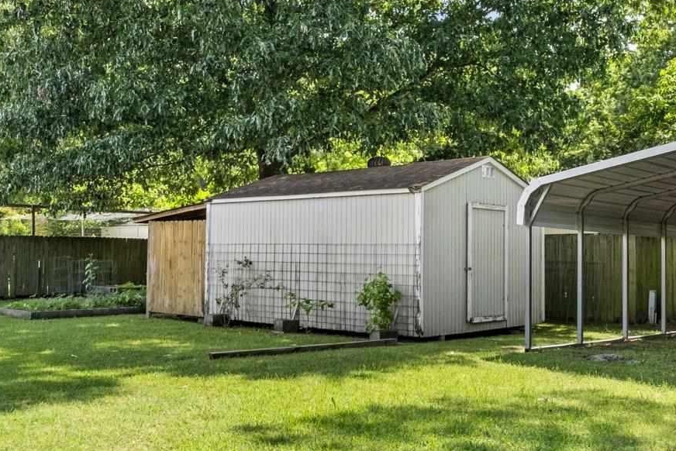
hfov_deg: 45.4
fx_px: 808
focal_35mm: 43
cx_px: 304
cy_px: 250
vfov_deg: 31.2
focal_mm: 10
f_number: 7.1
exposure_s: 1/100
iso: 400
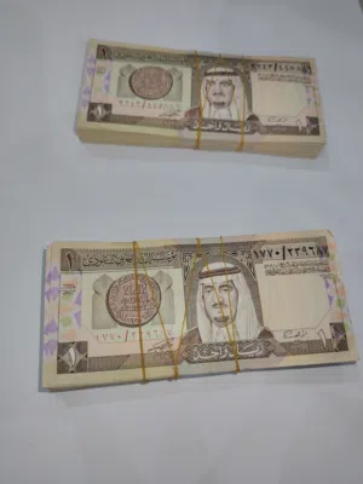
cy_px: 242
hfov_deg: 56.8
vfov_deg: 71.6
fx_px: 336
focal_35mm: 24
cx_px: 182
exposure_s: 1/60
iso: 275
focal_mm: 5.25
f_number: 1.75
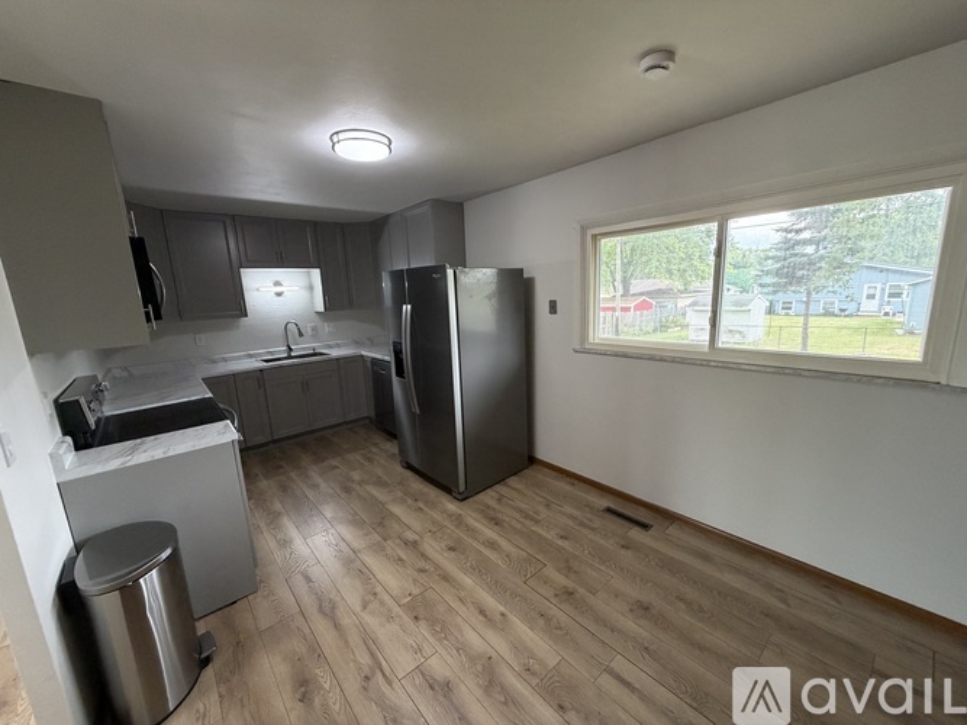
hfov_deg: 102.1
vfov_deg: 85.7
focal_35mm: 14
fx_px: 391
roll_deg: +2.9
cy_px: 362
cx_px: 484
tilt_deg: -10.6
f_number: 2.2
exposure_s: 1/79
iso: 320
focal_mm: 2.22
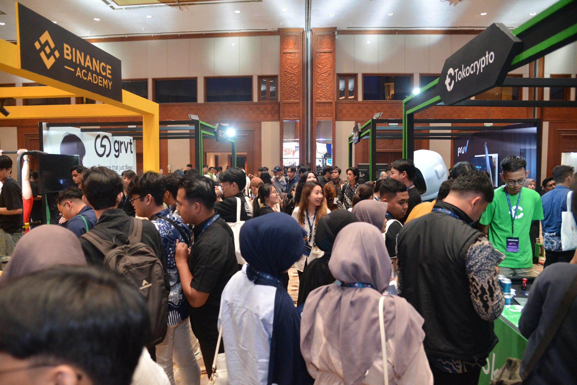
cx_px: 288
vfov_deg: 53.2
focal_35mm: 24
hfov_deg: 73.7
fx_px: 385
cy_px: 192
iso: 2500
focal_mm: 24
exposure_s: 1/100
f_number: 4
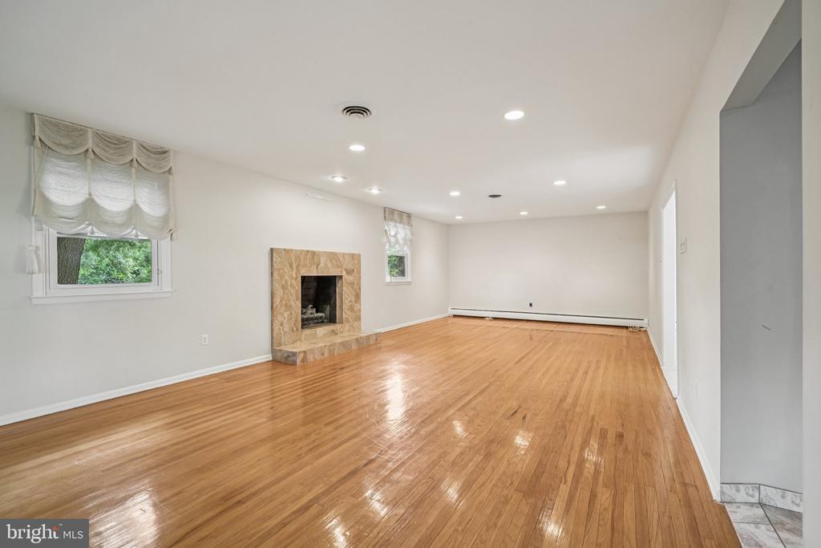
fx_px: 342
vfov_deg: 77.3
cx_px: 410
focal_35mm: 15
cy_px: 274
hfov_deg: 100.4
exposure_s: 1/8
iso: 400
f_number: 8
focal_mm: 15
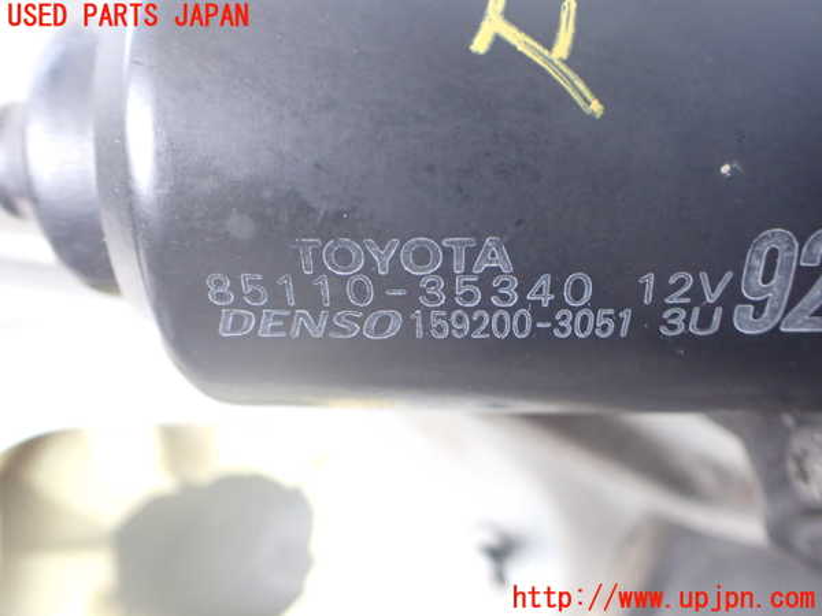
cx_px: 411
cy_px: 308
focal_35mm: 30
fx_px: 712
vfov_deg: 46.8
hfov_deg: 60.0
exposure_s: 1/125
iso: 800
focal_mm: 5.4
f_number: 2.3
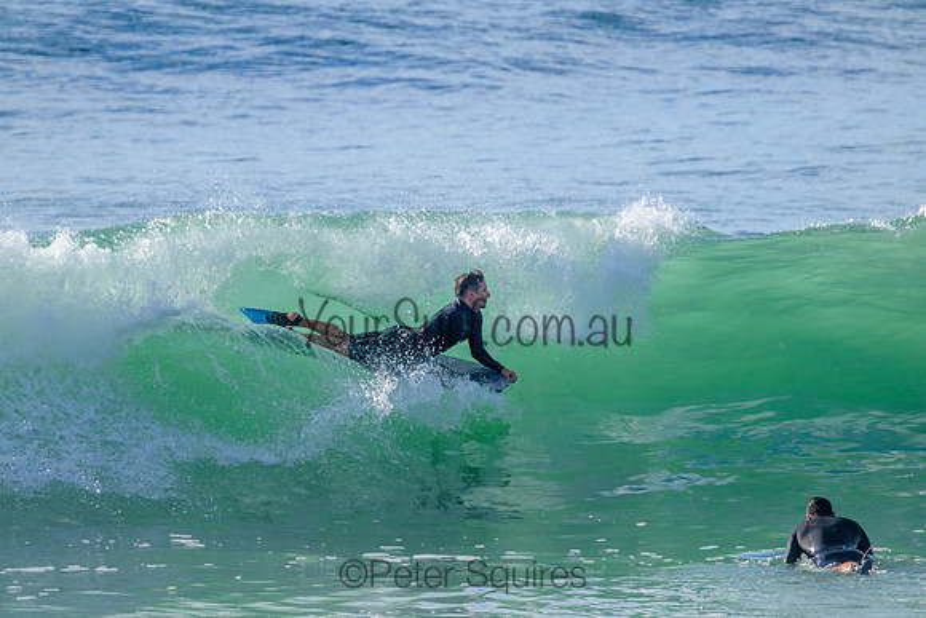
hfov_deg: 2.6
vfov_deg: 1.7
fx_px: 20582
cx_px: 463
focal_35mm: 800
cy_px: 309
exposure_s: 1/2000
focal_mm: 800
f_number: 11
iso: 900
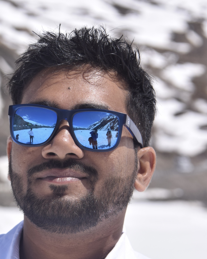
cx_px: 64
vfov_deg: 7.8
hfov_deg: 6.3
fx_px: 1891
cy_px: 222
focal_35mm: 247
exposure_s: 1/1600
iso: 400
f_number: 9
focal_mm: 95
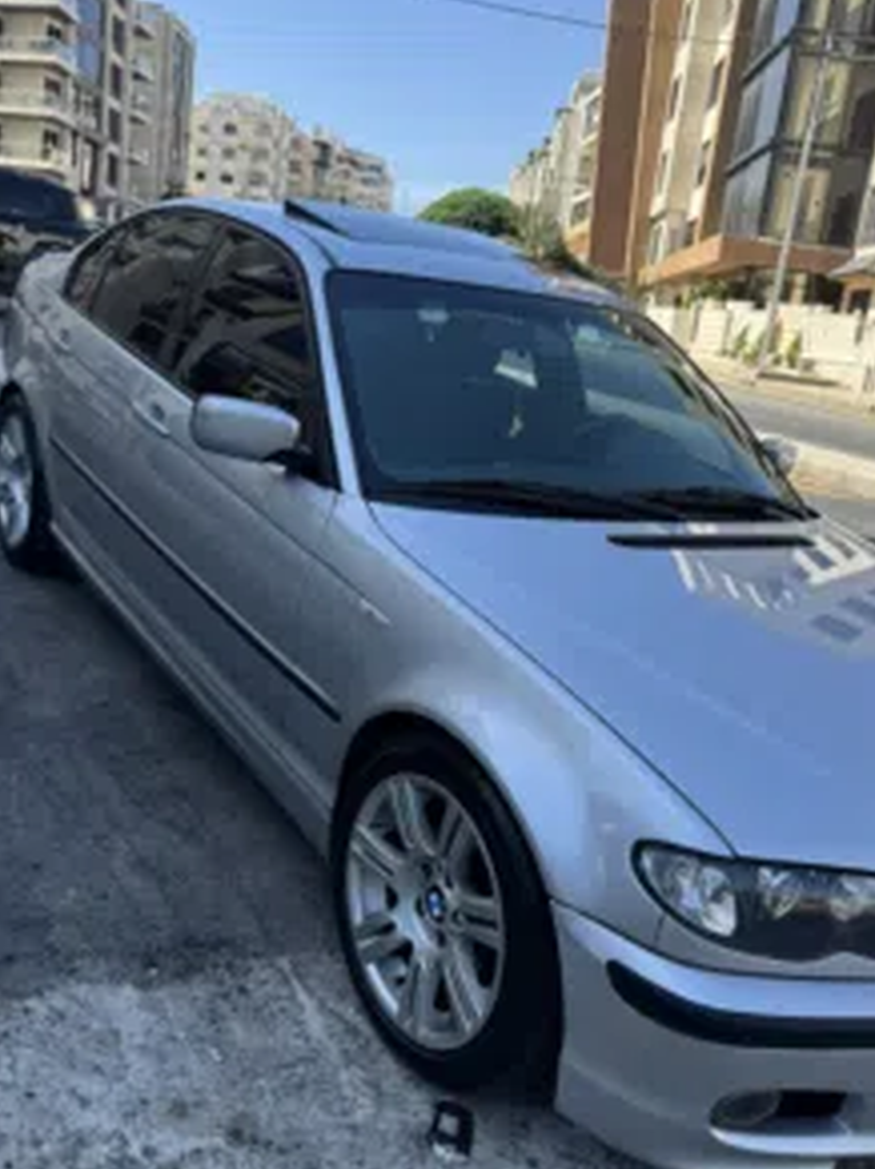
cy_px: 631
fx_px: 1113
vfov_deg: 55.3
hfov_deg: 42.9
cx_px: 438
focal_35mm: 33
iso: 80
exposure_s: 1/2041
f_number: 1.78
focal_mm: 6.76
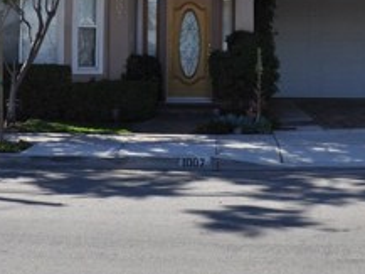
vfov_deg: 16.9
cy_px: -16
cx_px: 141
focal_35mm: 85
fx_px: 897
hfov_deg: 23.0
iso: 200
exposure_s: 1/250
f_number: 8
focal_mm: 20
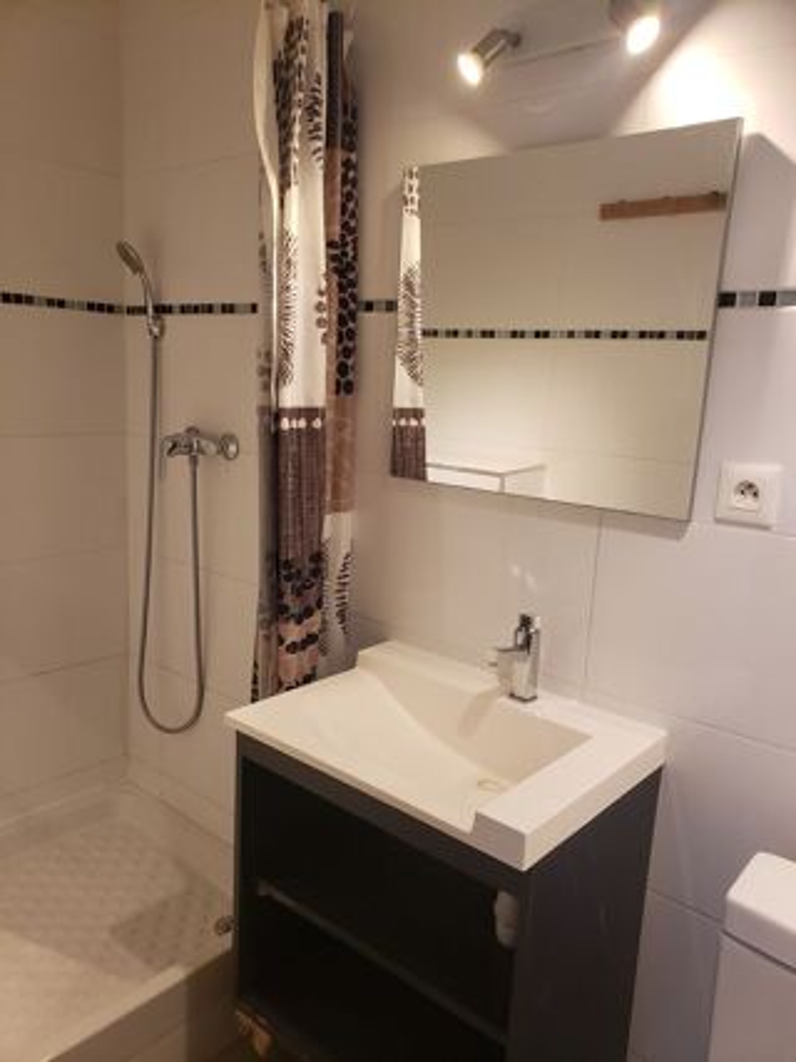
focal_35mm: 26
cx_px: 398
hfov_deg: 53.0
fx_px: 798
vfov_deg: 67.3
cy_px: 531
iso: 320
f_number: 2.4
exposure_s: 1/50
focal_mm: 4.3
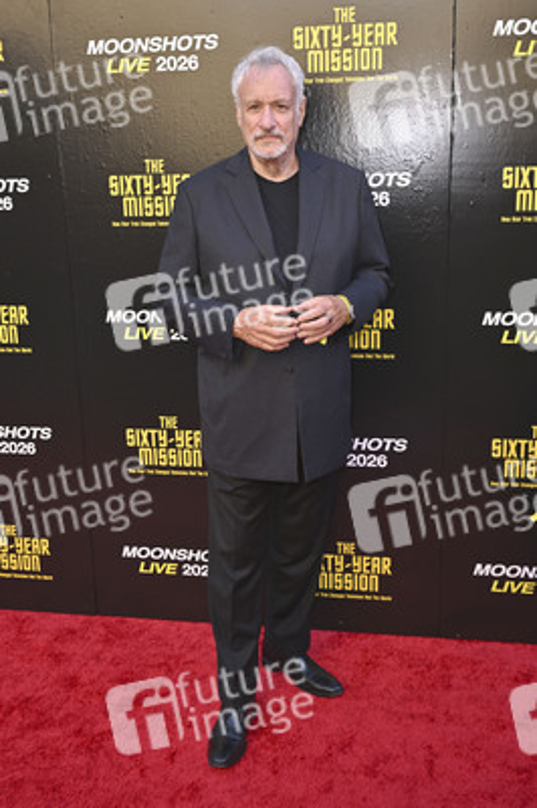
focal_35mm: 35
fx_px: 784
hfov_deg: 37.8
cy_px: 404
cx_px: 268
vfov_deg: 54.5
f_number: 6.3
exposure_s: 1/250
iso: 640
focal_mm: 35
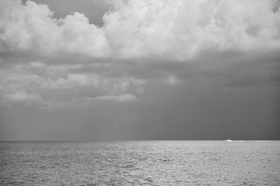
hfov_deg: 18.2
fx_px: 875
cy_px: 93
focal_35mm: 112
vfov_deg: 12.2
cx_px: 140
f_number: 5.6
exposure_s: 1/1600
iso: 100
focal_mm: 75
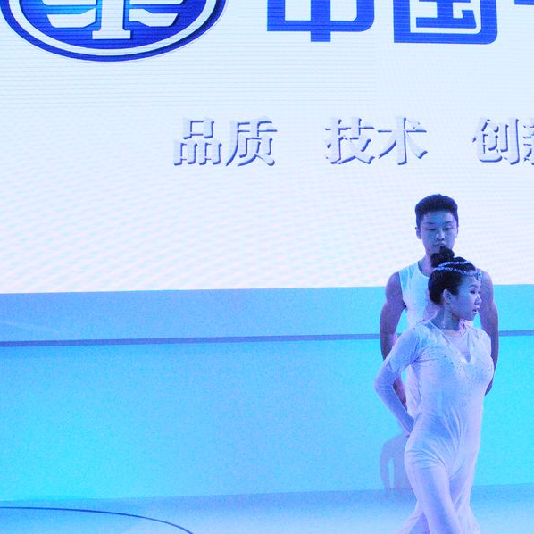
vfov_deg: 36.8
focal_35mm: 46
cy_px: 280
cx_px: 452
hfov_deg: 35.2
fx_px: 803
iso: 640
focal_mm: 18
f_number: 11
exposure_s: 1/500
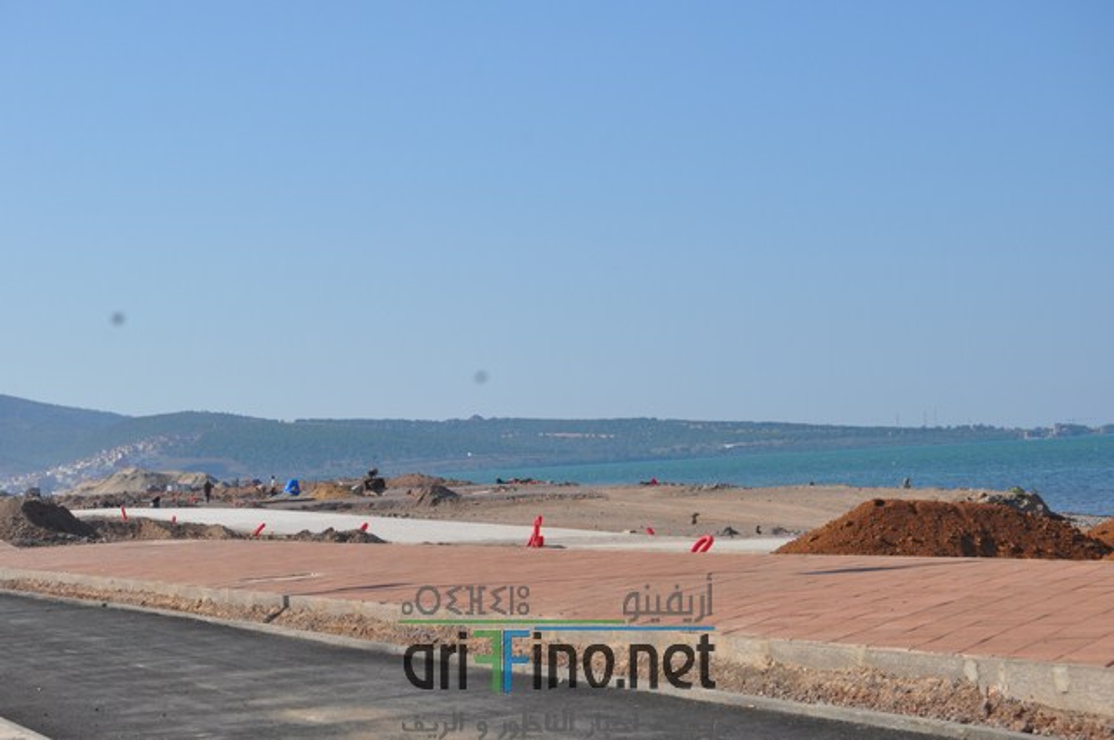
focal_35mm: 82
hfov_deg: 24.6
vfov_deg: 16.5
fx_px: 2550
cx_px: 557
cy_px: 370
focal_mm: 55
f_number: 10
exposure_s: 1/400
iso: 200
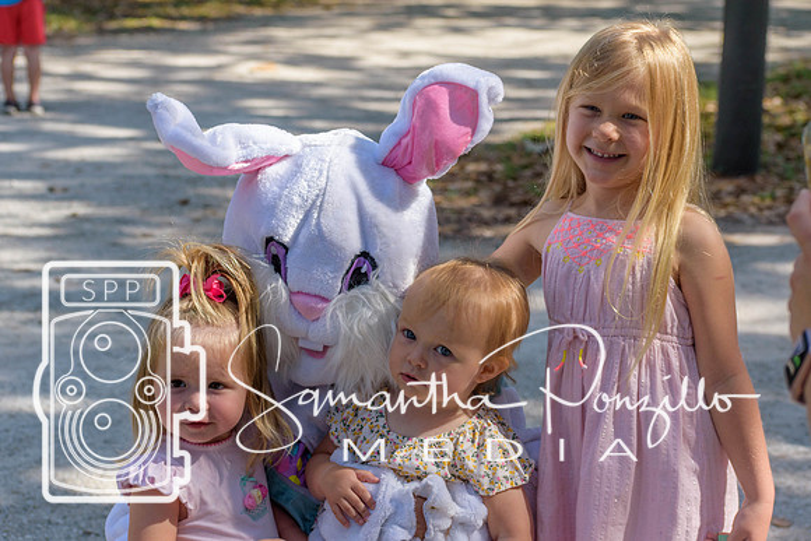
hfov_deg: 19.5
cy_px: 270
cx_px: 406
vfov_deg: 13.0
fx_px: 2366
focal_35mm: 105
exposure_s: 1/500
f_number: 5.6
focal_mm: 70
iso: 220
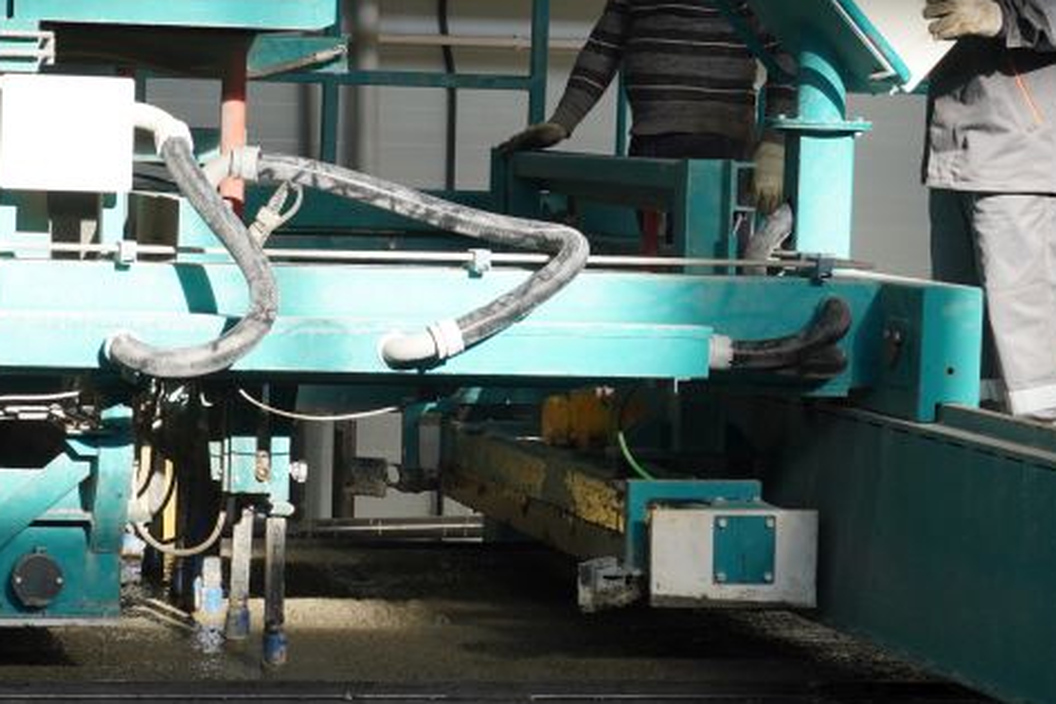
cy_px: 279
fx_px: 3728
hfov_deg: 16.1
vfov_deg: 10.8
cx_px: 334
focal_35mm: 127
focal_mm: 39
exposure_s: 1/60
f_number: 5
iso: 100
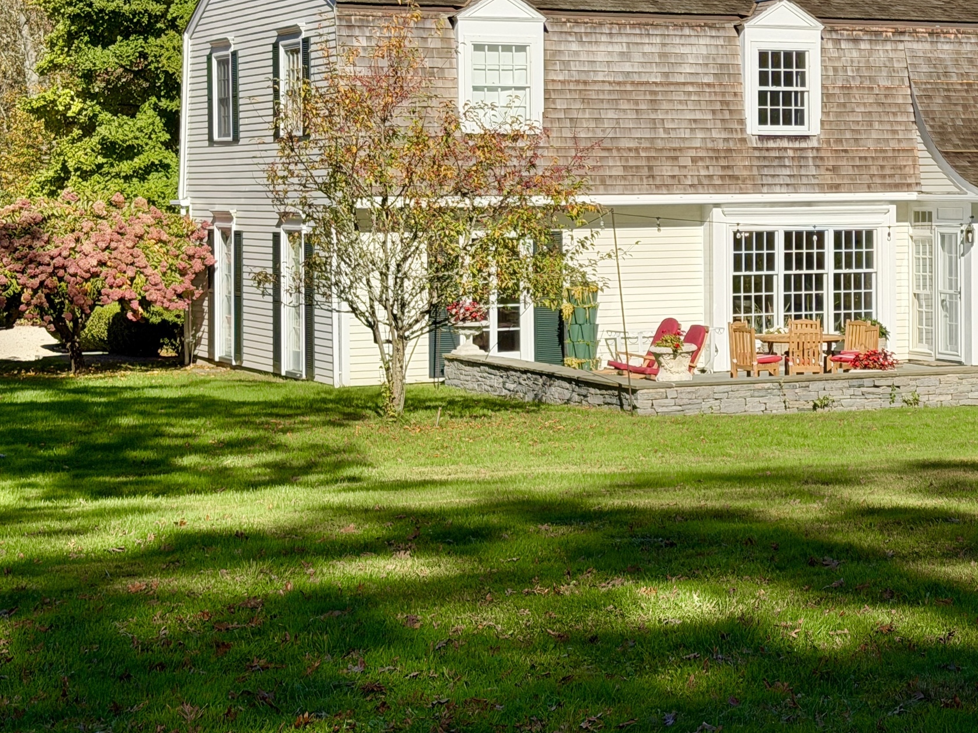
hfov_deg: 21.9
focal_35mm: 88
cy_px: 172
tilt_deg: -0.6
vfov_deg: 16.7
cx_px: 793
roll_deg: +0.6
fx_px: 2486
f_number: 1.78
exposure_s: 1/5208
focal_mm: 6.76
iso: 64
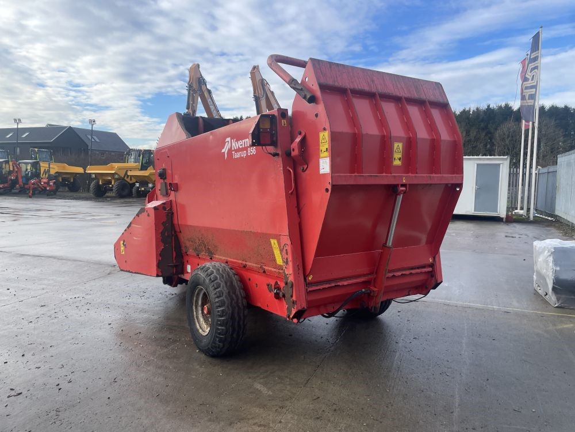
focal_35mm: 26
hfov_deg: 67.3
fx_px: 432
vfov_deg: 53.1
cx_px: 288
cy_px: 216
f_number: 1.6
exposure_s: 1/694
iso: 32
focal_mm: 4.2
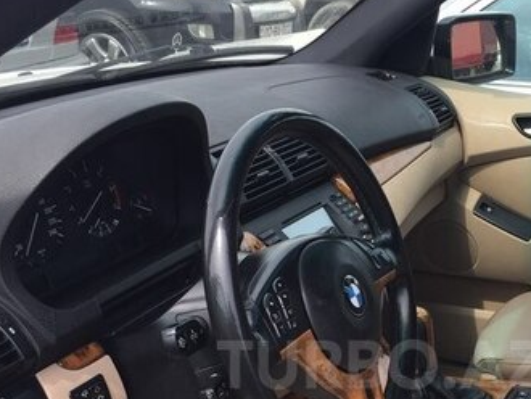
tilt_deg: -27.1
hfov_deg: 32.7
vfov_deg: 24.5
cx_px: 381
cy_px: 364
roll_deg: -1.2
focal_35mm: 58
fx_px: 890
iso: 32
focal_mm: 4.15
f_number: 2.2
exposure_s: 1/482
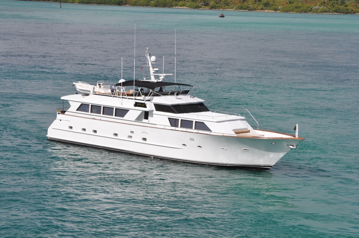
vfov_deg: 12.1
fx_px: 1120
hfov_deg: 18.2
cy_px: 119
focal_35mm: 112
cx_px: 180
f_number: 11
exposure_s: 1/500
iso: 200
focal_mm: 75
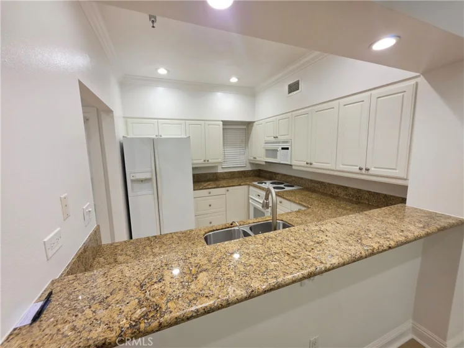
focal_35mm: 13
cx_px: 232
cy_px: 174
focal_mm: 2.2
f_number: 1.9
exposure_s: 1/120
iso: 160
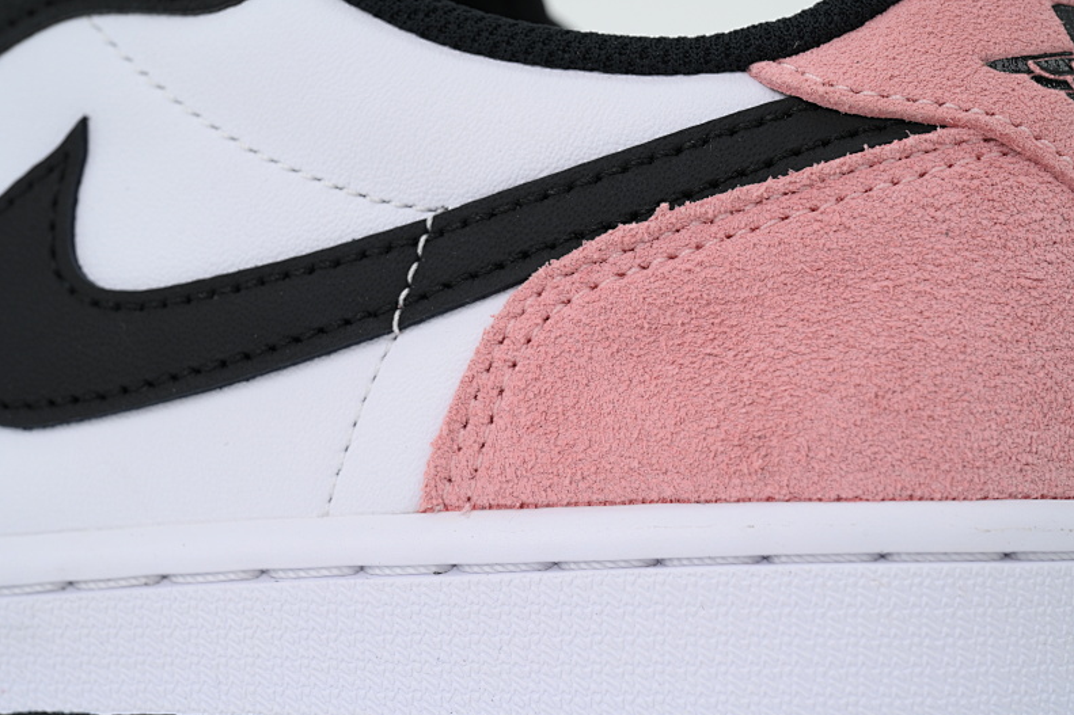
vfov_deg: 14.7
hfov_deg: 21.9
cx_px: 532
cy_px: 359
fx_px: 2774
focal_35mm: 93
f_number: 11
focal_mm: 92
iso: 400
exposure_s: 1/100
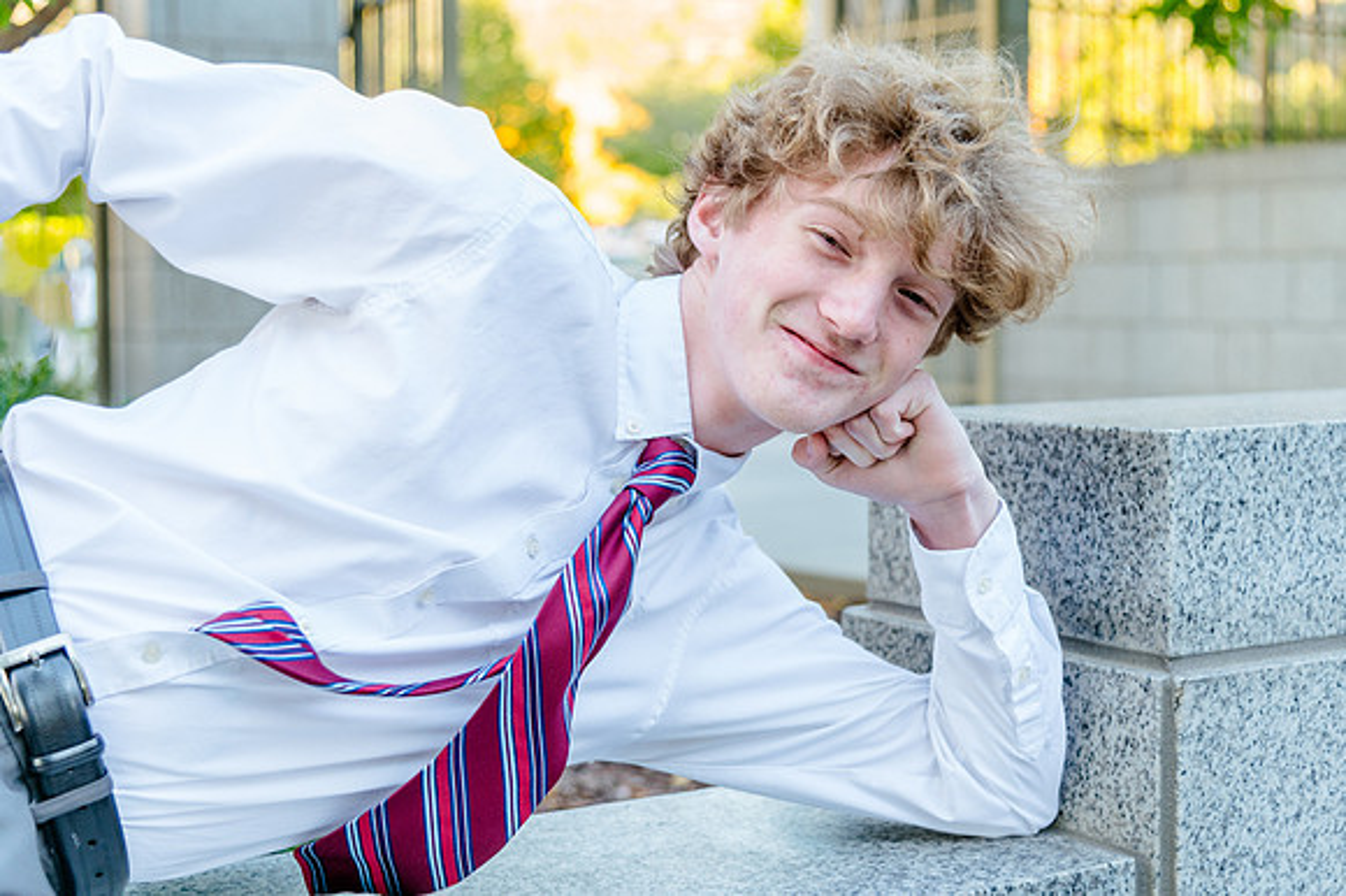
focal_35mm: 57
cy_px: 409
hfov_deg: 35.2
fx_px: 2122
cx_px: 733
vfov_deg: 23.8
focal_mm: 52
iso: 800
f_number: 4
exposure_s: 1/160
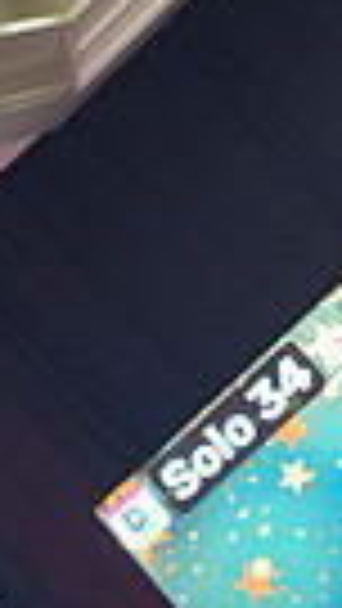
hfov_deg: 3.9
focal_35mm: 314
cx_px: 133
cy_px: 815
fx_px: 5059
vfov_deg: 6.8
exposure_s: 1/400
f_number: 2.8
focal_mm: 70
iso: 1000
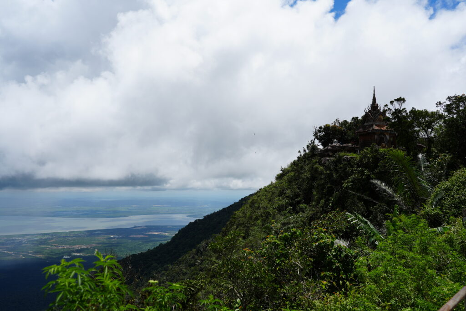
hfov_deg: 57.2
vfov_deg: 40.0
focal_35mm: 33
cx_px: 233
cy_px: 156
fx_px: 427
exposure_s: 1/1000
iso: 100
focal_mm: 33
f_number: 5
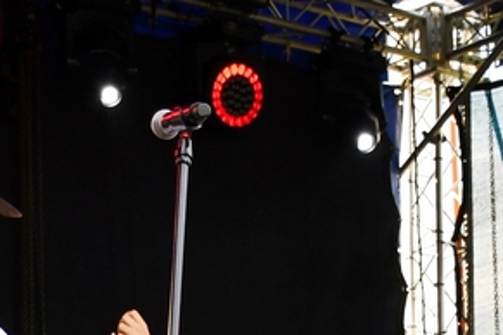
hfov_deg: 12.4
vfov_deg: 8.1
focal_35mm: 165
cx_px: 214
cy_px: 585
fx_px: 2305
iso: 400
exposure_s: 1/250
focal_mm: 27
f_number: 4
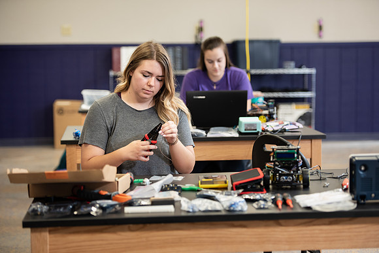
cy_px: 126
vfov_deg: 14.4
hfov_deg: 21.5
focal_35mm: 95
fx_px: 1000
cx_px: 190
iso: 1000
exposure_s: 1/160
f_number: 3.2
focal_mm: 95
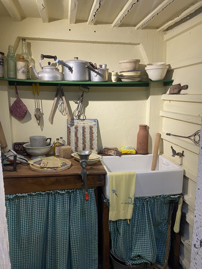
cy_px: 134
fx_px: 202
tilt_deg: -9.6
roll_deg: -0.5
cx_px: 101
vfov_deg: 67.3
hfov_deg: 53.1
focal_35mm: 26
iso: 160
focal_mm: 4.25
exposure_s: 1/50
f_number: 1.8
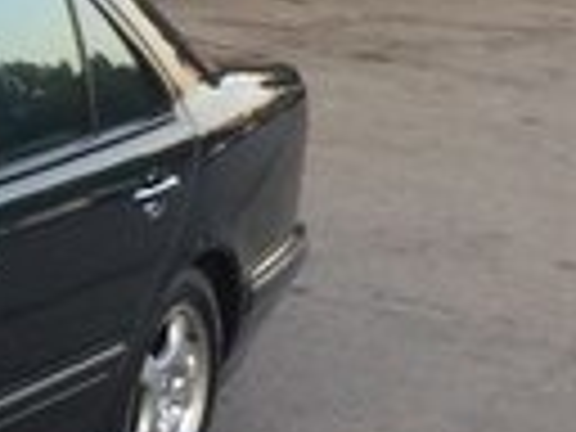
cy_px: 29
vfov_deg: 9.9
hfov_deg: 11.7
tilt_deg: -11.5
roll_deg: -3.8
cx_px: -630
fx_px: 2479
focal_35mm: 149
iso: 32
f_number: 2.2
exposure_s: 1/50
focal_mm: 4.15
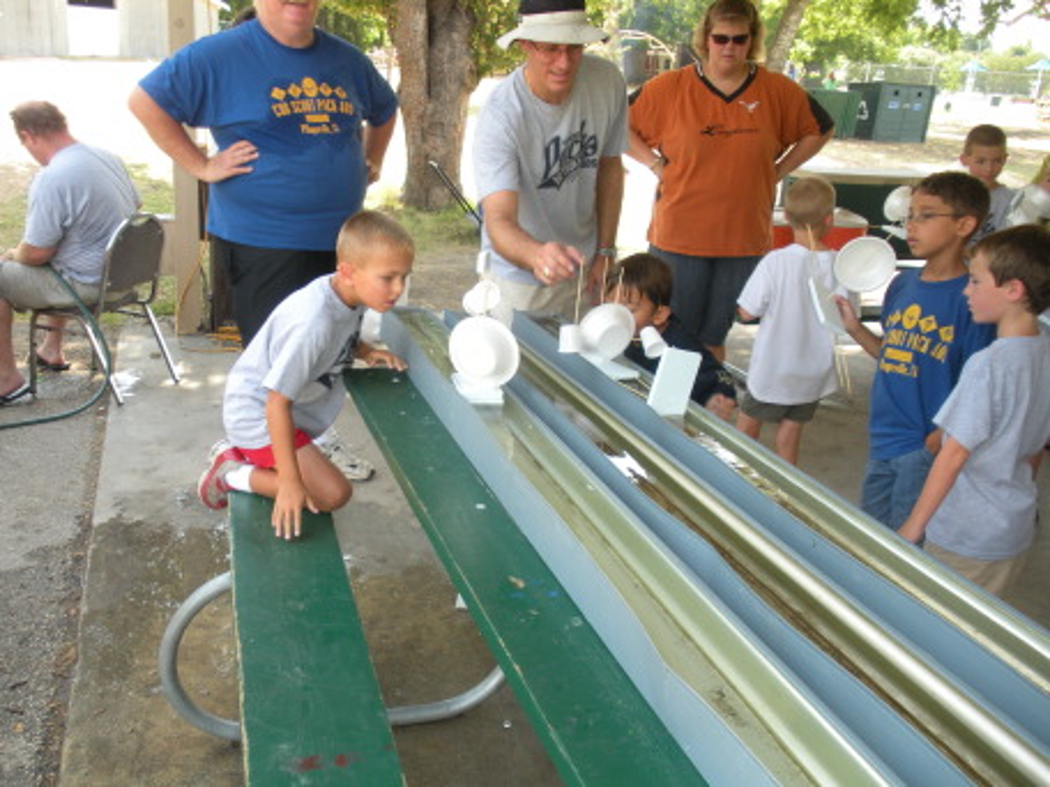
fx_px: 1092
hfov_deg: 51.4
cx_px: 525
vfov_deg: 39.7
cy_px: 394
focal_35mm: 36
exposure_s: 1/82.8
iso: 88
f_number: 3.5
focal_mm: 6.3
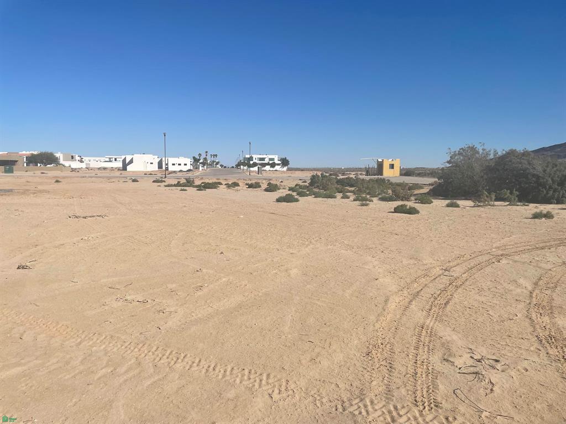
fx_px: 425
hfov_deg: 67.3
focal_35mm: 26
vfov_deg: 53.1
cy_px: 212
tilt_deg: -5.1
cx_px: 283
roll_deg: -0.2
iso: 32
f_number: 1.6
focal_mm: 4.2
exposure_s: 1/7299
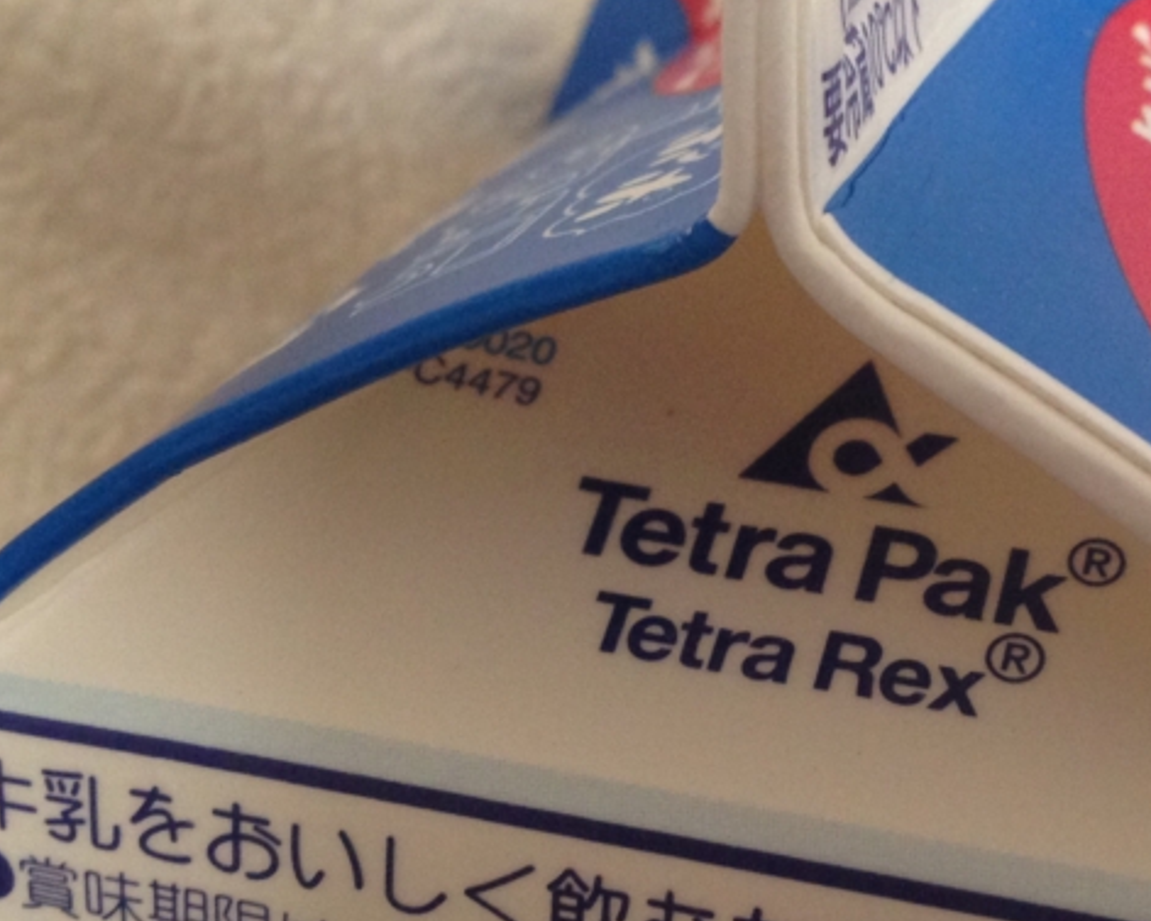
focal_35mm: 70
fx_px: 2385
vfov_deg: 21.9
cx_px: 792
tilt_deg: -23.6
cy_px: 447
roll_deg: -1.3
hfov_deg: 26.9
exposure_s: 1/20
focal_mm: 4.12
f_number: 2.4
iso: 160
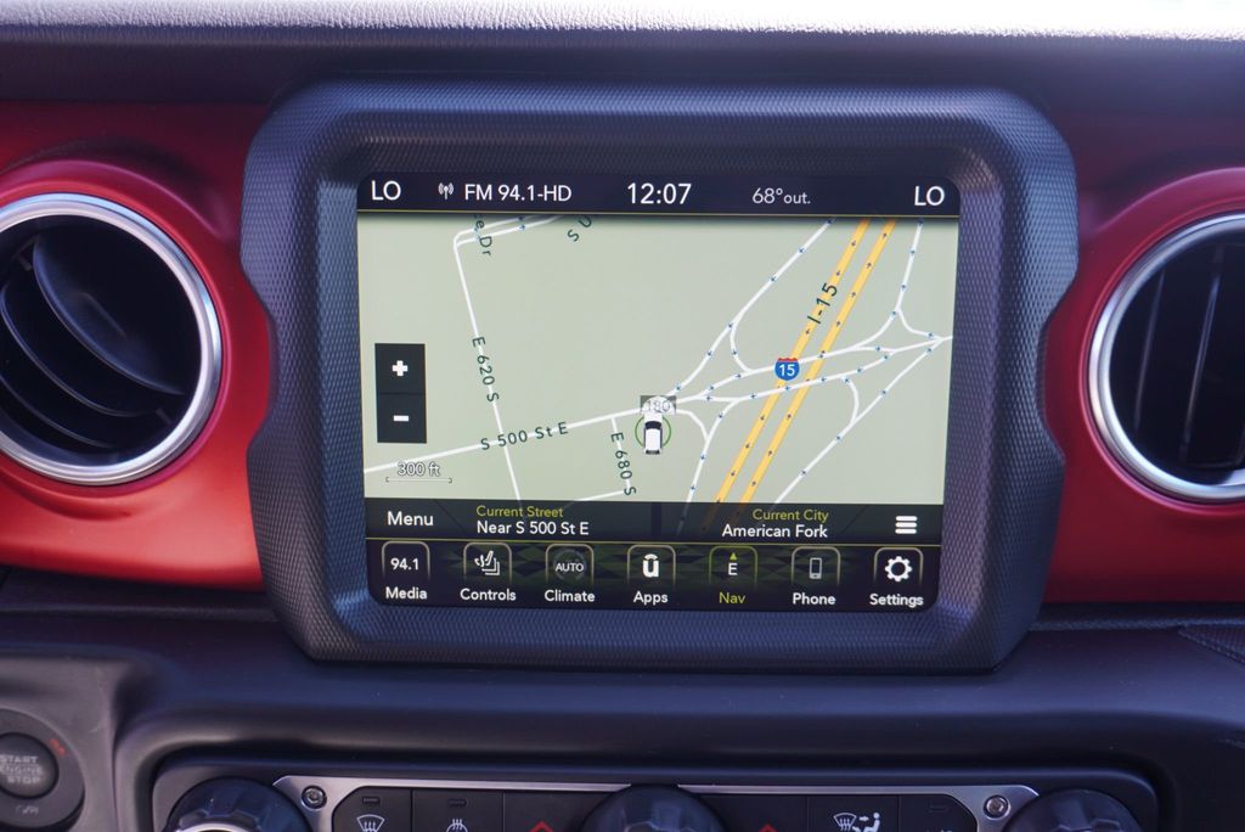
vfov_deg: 43.7
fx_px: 1038
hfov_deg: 61.9
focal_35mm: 30
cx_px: 622
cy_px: 416
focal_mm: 20
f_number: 4
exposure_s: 1/60
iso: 100
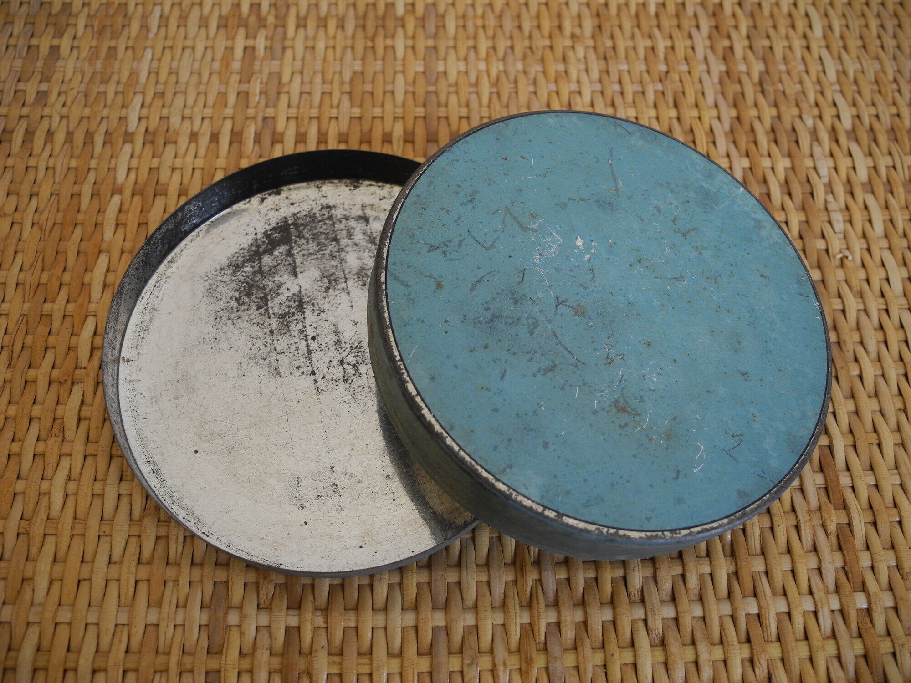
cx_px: 456
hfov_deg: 63.4
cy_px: 342
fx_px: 737
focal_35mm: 28
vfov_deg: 49.7
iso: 100
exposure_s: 1/47.8
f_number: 2.8
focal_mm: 6
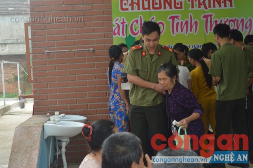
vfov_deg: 22.6
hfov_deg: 33.4
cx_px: 126
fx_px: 421
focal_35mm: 60
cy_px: 84
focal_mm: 40
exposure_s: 1/80
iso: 400
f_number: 4.5
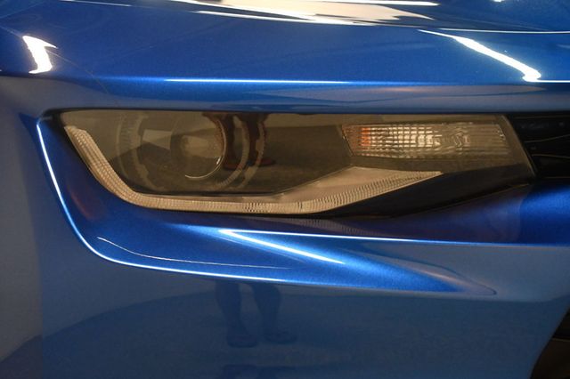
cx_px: 285
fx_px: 823
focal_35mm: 52
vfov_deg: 26.0
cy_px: 190
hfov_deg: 38.2
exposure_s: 1/125
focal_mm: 35
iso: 3200
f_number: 4.2
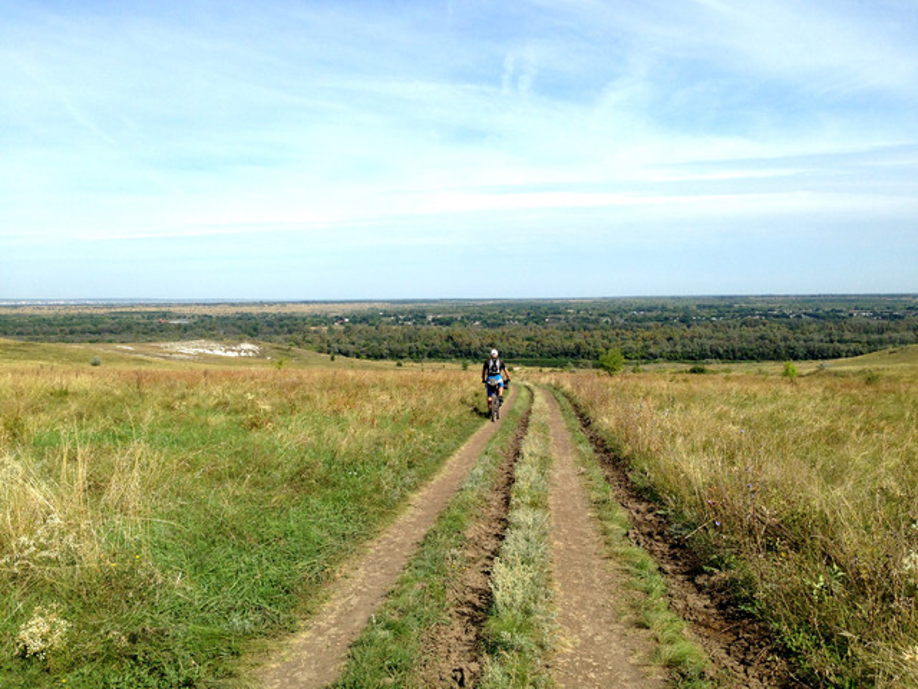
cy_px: 344
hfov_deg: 55.4
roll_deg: +1.8
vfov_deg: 42.9
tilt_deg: -3.2
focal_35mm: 33
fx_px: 875
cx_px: 459
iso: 50
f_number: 2.4
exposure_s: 1/1808
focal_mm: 4.12
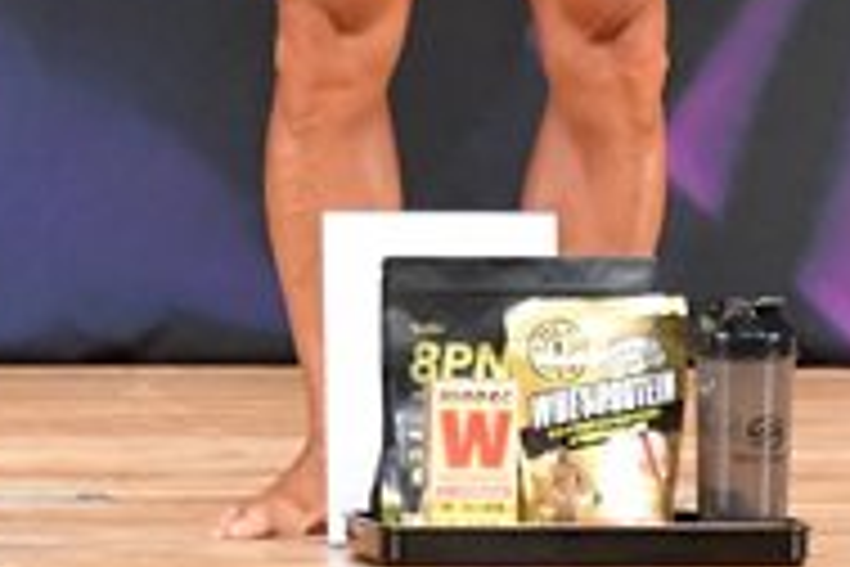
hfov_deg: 1.9
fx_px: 26135
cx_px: 668
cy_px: -418
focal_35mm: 1107
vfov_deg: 1.2
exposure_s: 1/400
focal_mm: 180
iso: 7200
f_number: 5.6
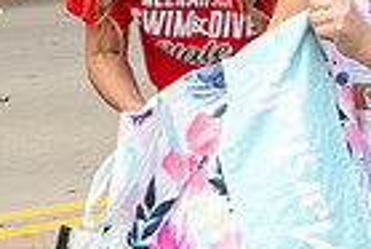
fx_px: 3528
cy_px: 31
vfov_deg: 4.0
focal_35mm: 342
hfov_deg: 5.9
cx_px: -219
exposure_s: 1/320
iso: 3200
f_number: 11
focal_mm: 82
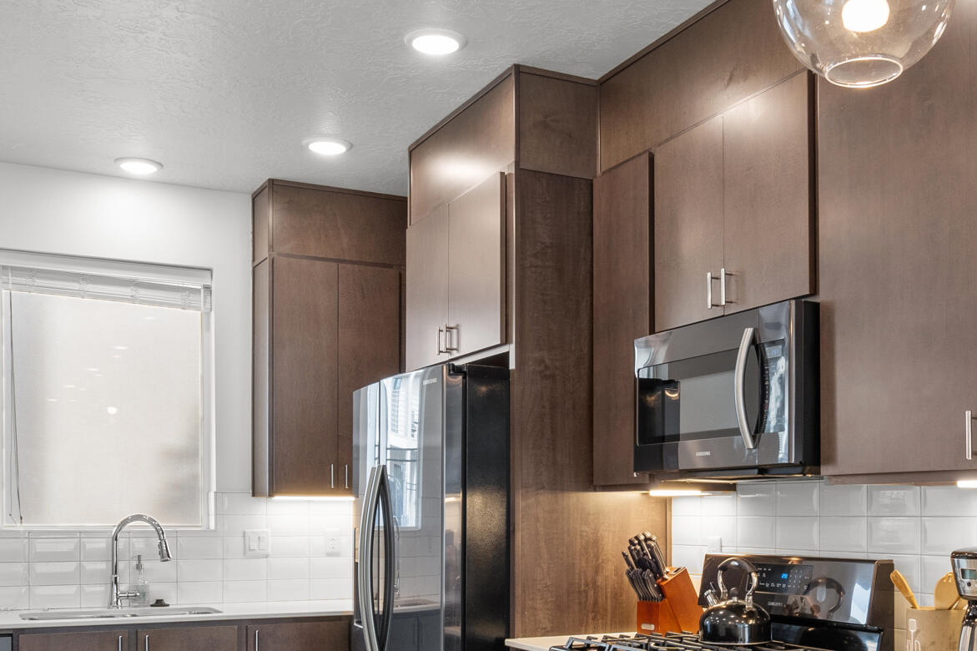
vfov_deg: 31.9
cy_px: 504
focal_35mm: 41
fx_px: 1112
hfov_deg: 47.2
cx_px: 571
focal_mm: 16
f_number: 10
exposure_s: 1/2.5
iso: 250
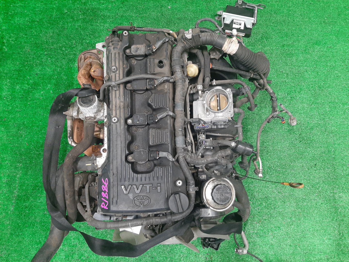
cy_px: 131
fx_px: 262
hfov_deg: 67.3
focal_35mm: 26
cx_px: 174
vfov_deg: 53.1
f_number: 1.7
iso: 176
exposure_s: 1/50
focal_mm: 3.93
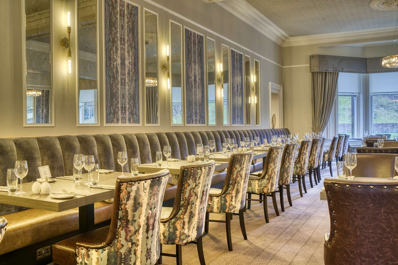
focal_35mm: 35
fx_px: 387
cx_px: 199
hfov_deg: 54.4
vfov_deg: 37.9
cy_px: 132
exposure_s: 1/40
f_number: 8
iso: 800
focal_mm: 35
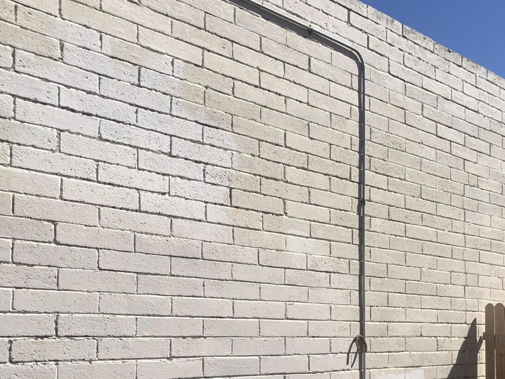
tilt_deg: +3.5
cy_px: 299
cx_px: 313
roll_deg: +1.0
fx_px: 744
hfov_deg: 37.3
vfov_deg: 28.0
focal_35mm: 51
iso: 25
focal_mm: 3.99
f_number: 1.8
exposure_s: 1/4878
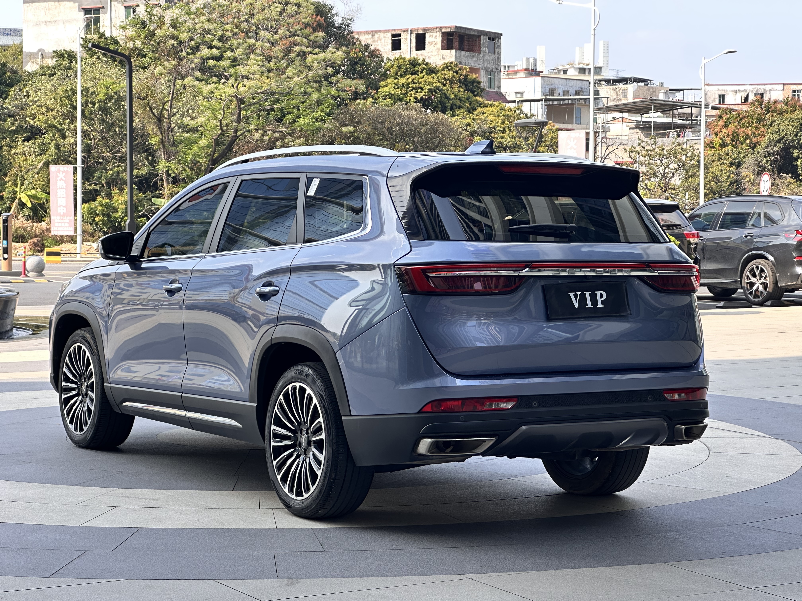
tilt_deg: -3.2
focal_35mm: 77
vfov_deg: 19.1
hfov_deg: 25.3
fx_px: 1784
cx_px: 401
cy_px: 300
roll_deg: -0.2
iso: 50
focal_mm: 9
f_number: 2.8
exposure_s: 1/99
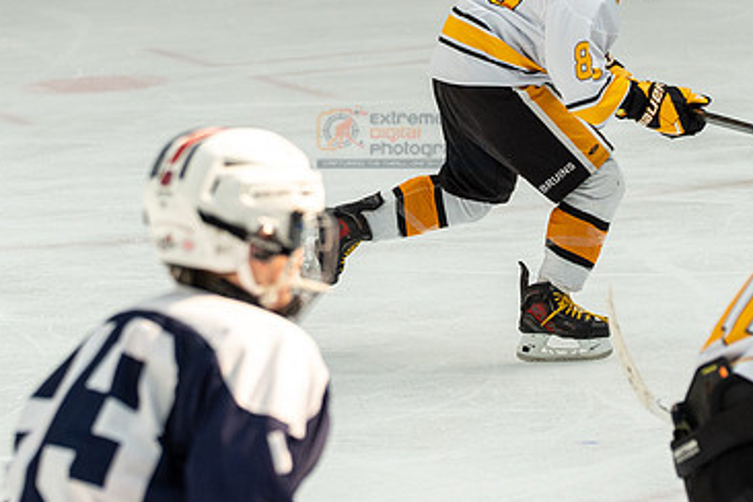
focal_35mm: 225
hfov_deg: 9.1
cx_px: 405
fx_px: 4706
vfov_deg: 6.1
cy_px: 137
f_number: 3.5
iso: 800
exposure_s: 1/1600
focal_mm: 95
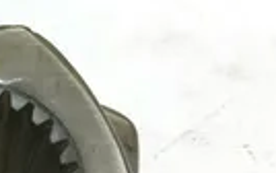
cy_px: 173
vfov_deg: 13.2
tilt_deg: -59.2
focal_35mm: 98
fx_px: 738
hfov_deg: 19.3
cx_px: -97
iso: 32
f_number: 2.4
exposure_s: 1/120
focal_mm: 3.3
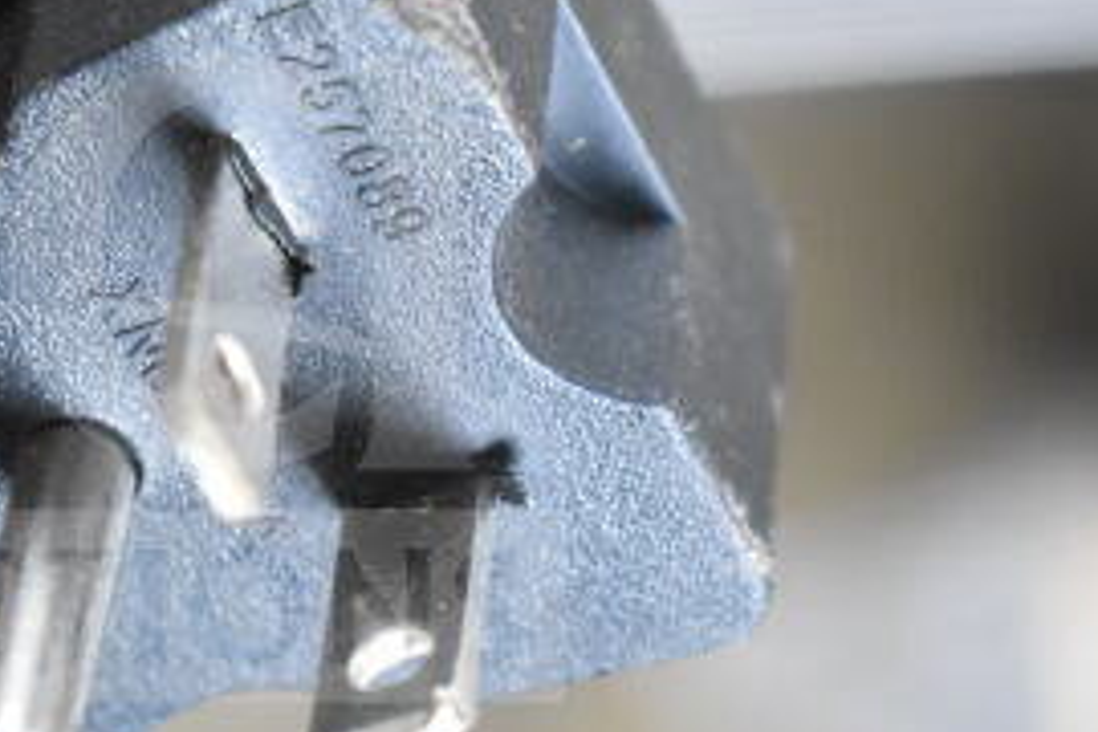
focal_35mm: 186
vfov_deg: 7.4
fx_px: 5676
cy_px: 380
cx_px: 106
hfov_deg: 11.0
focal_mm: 55
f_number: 5.6
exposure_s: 1/100
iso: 3600
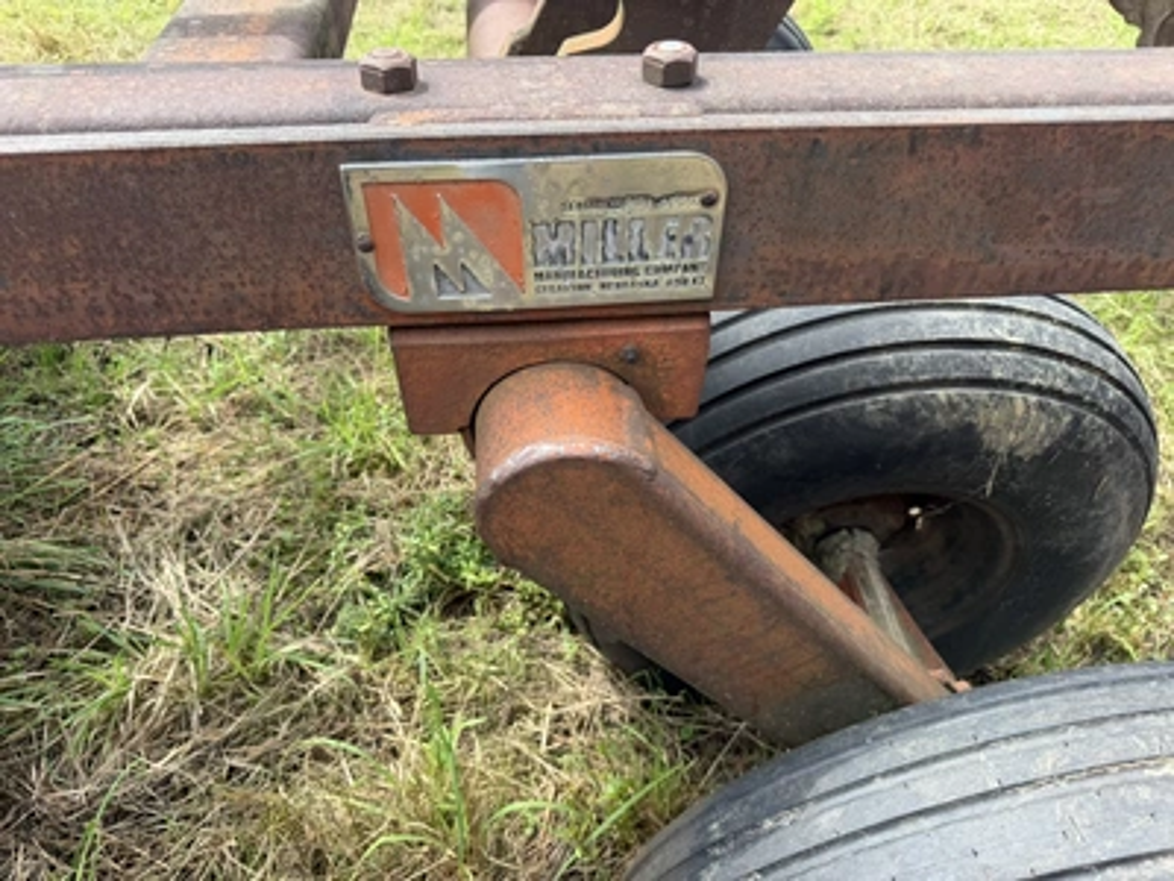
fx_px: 814
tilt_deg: -44.3
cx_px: 587
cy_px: 440
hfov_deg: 71.6
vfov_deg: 56.8
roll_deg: -3.5
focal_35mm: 24
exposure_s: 1/858
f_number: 1.78
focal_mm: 6.76
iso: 80
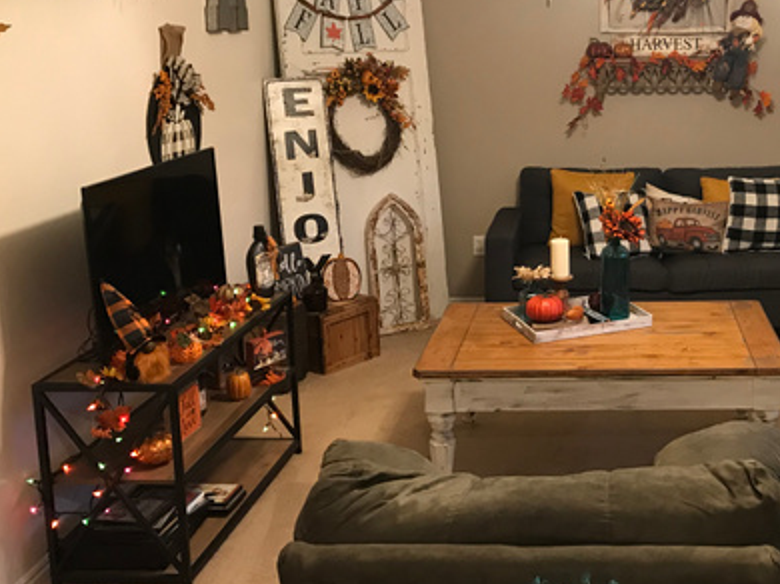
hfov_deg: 39.7
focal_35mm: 46
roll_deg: +0.6
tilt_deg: -11.4
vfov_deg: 31.3
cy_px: 210
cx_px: 620
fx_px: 1036
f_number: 1.8
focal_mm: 3.99
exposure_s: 1/15
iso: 64
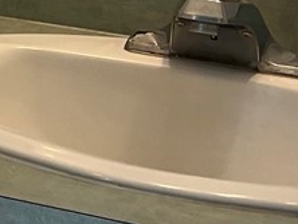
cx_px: -605
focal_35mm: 187
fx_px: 1612
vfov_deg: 7.7
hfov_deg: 8.7
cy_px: -156
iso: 50
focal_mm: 5.7
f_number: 1.5
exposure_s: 1/120
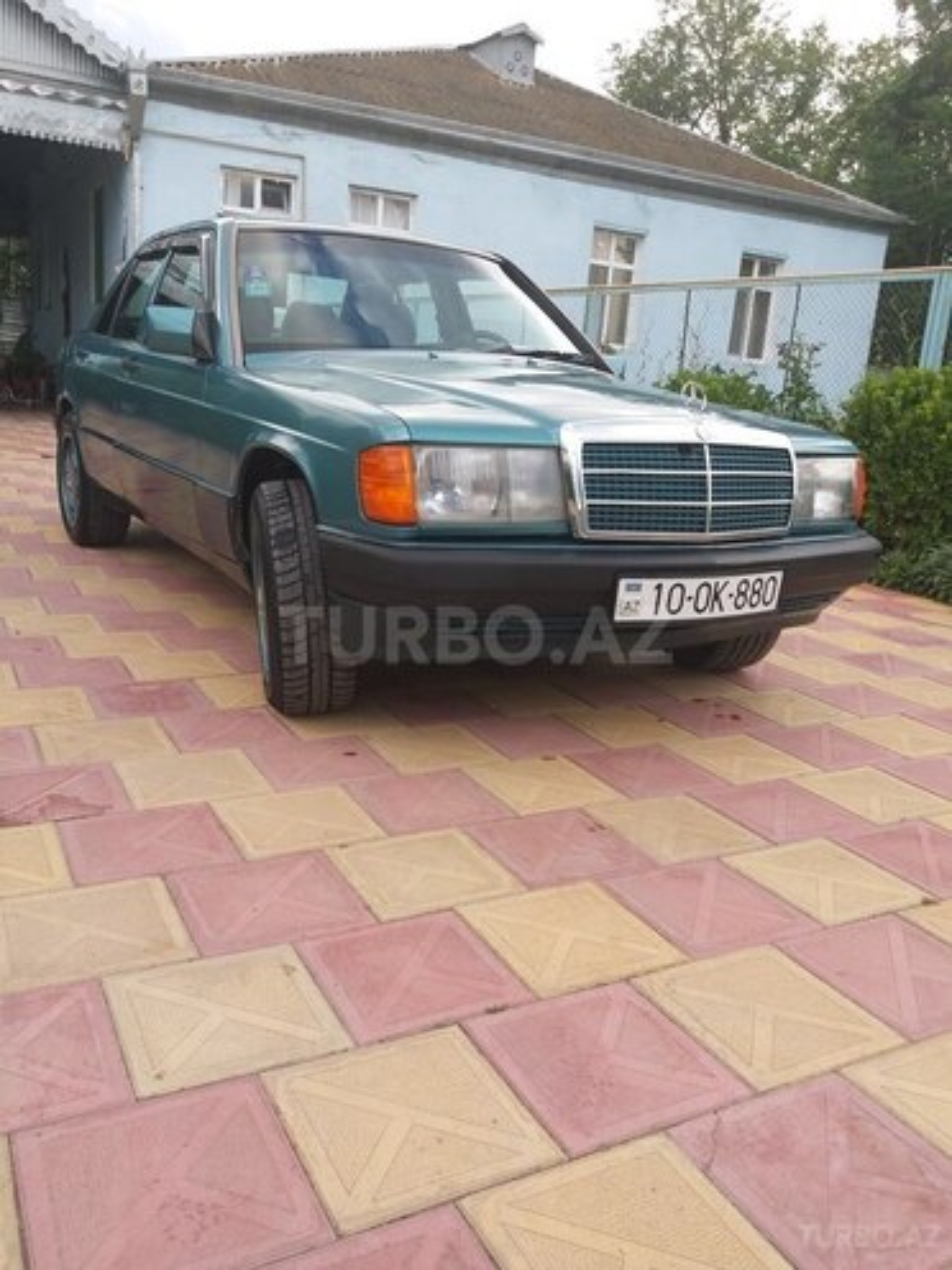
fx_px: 990
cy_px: 635
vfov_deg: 65.3
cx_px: 476
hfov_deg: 51.4
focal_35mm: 27
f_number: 1.9
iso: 40
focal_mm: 3.7
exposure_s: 1/201
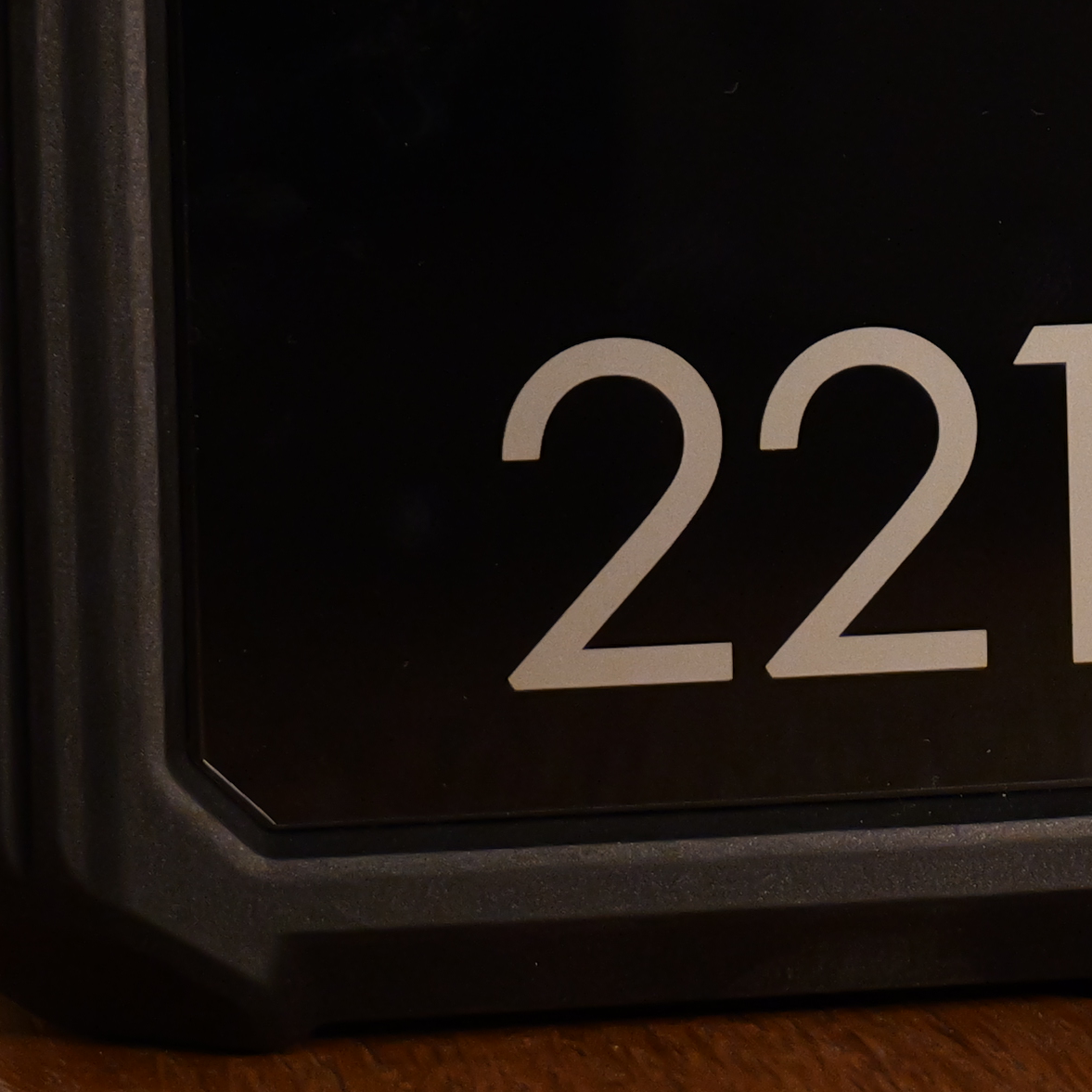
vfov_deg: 6.7
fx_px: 9279
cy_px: -299
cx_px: 1807
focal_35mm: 260
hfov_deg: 6.6
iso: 4000
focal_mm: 60
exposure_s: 1/50
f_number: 5.6
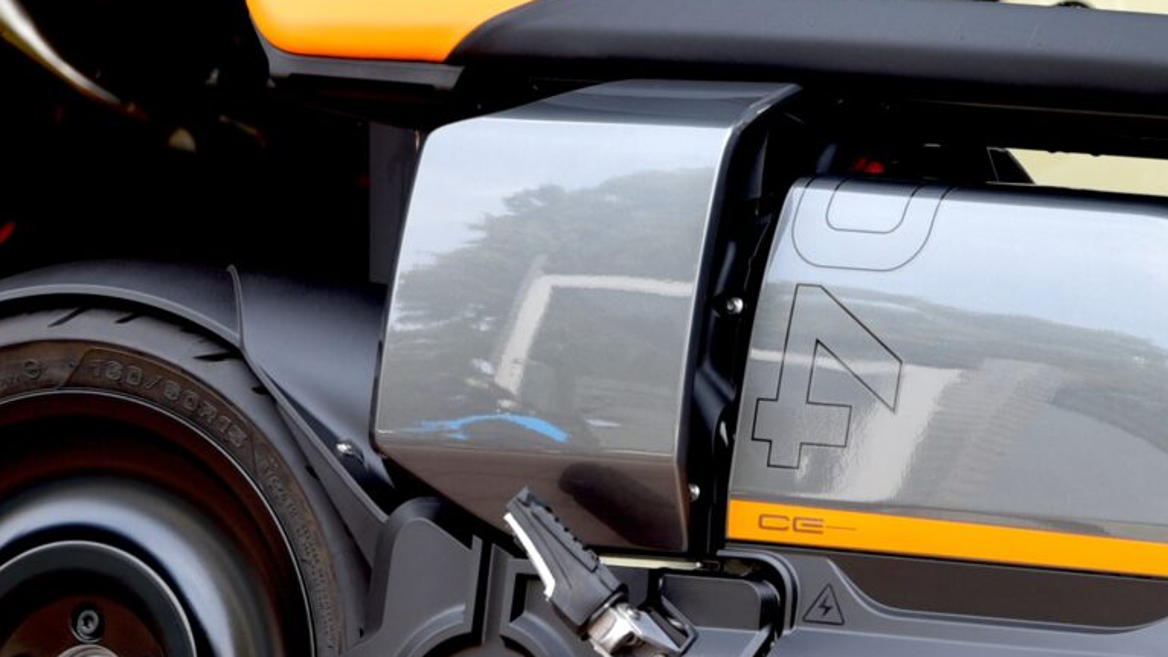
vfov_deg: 5.0
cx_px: 1353
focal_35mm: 245
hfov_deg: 8.7
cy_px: 257
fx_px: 7588
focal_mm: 70
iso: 100
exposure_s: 1/80
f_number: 4.5
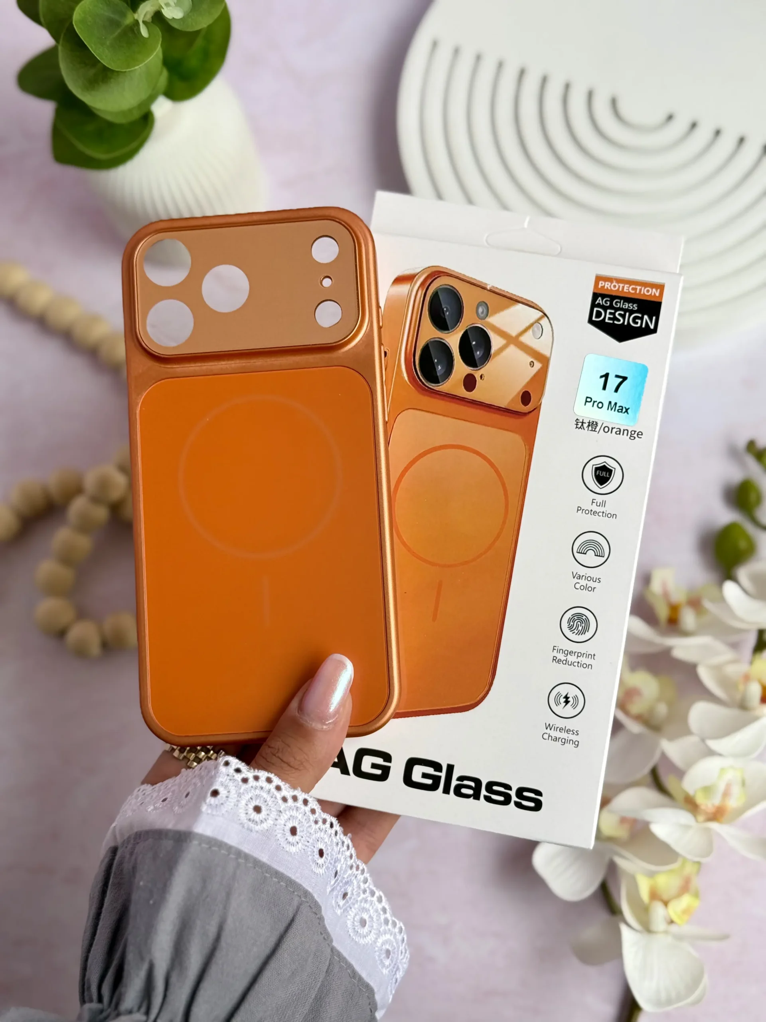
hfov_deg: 30.3
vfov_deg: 39.7
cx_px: 383
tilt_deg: -72.1
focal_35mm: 48
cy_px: 511
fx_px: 1416
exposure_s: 1/346
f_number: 1.78
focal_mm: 6.76
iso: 64
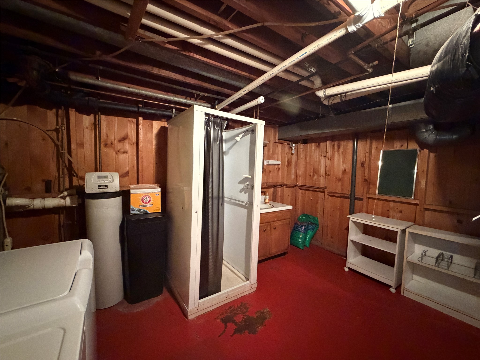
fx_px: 194
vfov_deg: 85.7
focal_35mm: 14
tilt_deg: -4.4
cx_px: 240
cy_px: 180
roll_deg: -1.0
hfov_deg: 102.1
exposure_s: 1/40
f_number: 2.2
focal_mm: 2.22
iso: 1600
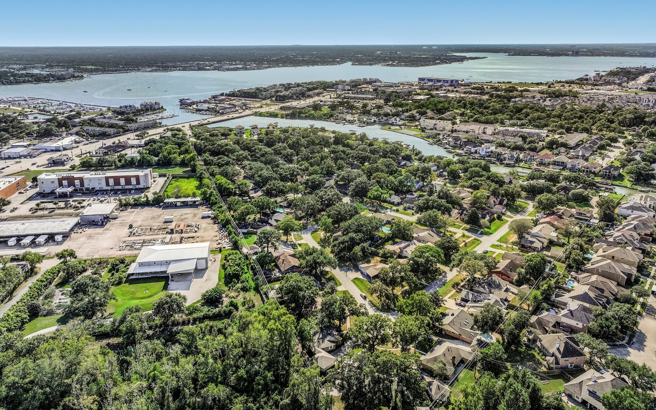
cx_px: 326
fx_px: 465
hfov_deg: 70.4
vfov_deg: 47.4
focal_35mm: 26
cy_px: 172
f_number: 4
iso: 100
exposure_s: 1/120
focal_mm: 12.29
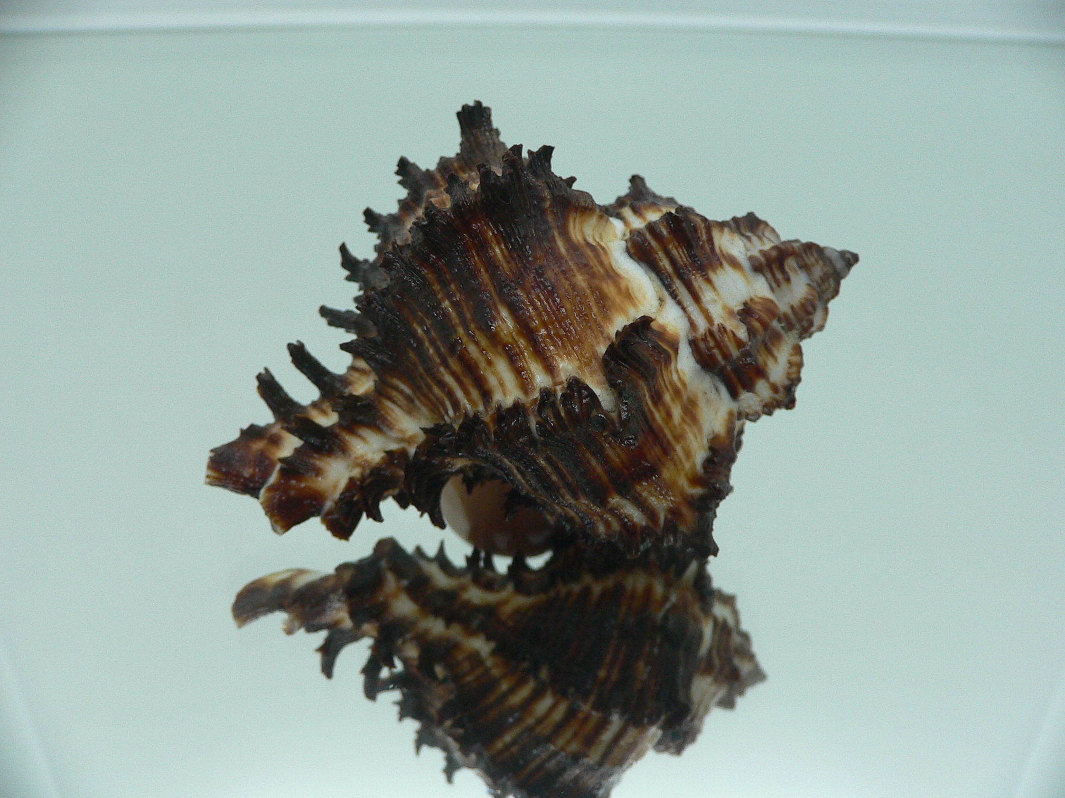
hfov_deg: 52.6
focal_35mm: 35
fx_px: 1077
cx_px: 532
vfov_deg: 40.7
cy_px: 399
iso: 100
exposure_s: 1/60
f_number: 2.8
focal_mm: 4.6
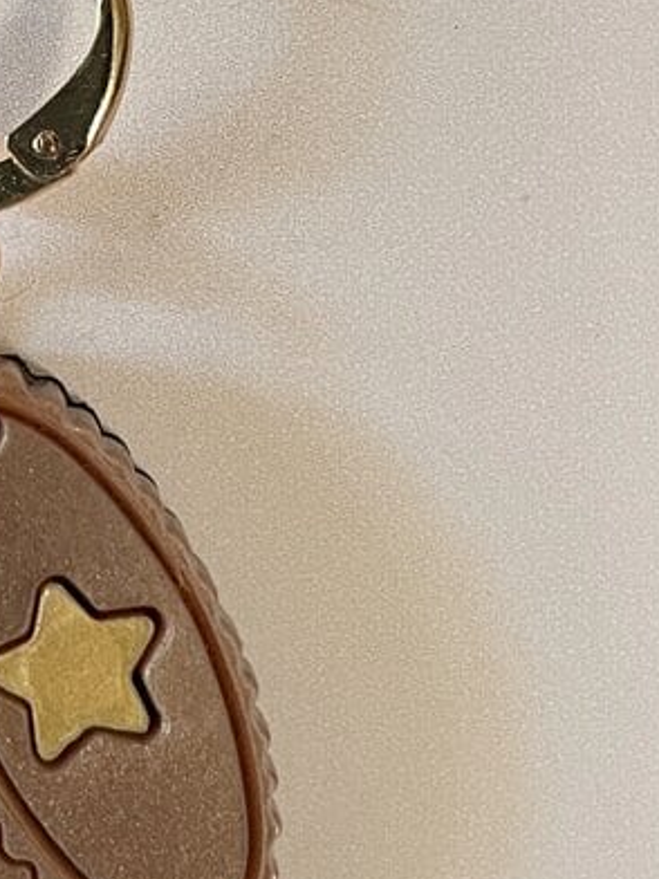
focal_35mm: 106
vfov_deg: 18.3
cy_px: 123
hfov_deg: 13.9
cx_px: 94
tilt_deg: -13.4
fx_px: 2691
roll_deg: +3.7
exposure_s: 1/77
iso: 125
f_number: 1.6
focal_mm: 4.2
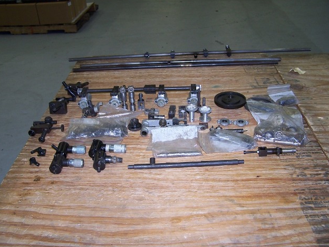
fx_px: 371
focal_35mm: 39
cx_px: 168
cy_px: 121
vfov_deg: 36.8
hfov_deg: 47.9
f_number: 2.8
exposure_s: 1/60
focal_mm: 6.3
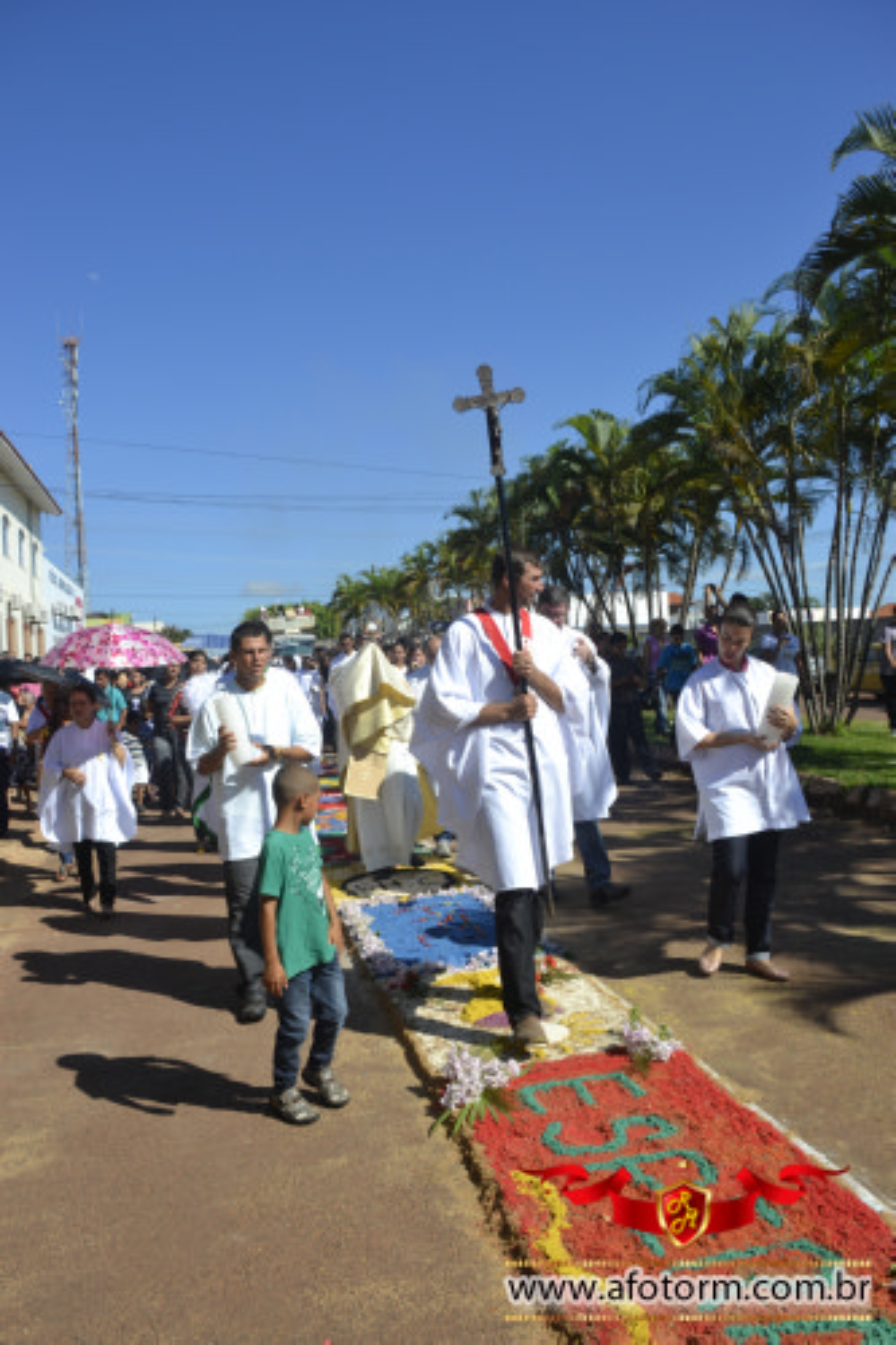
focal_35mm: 30
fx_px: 1121
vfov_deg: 61.9
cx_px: 448
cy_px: 672
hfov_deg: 43.6
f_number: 9
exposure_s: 1/320
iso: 100
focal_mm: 20
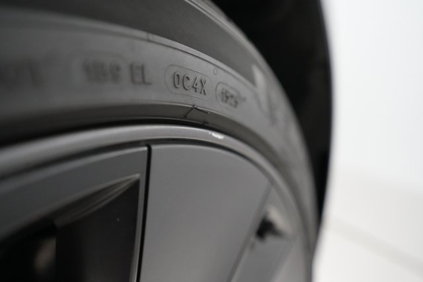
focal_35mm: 28
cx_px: 212
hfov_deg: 65.5
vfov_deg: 46.4
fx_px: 329
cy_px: 141
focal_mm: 28
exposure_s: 1/250
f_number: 2.8
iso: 6400
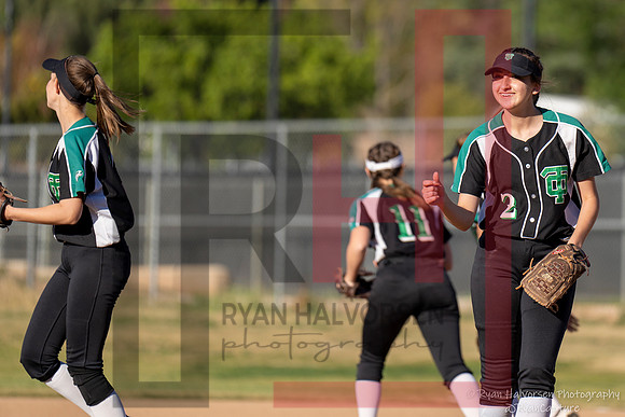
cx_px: 454
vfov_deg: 4.7
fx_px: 5041
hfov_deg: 7.1
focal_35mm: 290
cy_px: 114
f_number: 2.8
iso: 160
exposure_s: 1/2500
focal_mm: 200
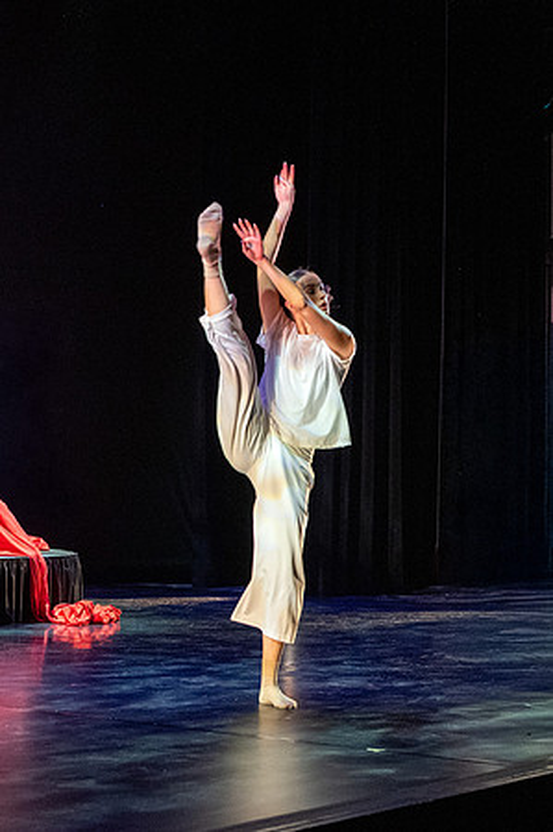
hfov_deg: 19.2
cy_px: 221
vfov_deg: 28.3
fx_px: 1627
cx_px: 395
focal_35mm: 70
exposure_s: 1/250
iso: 2000
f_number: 2.8
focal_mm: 29.5
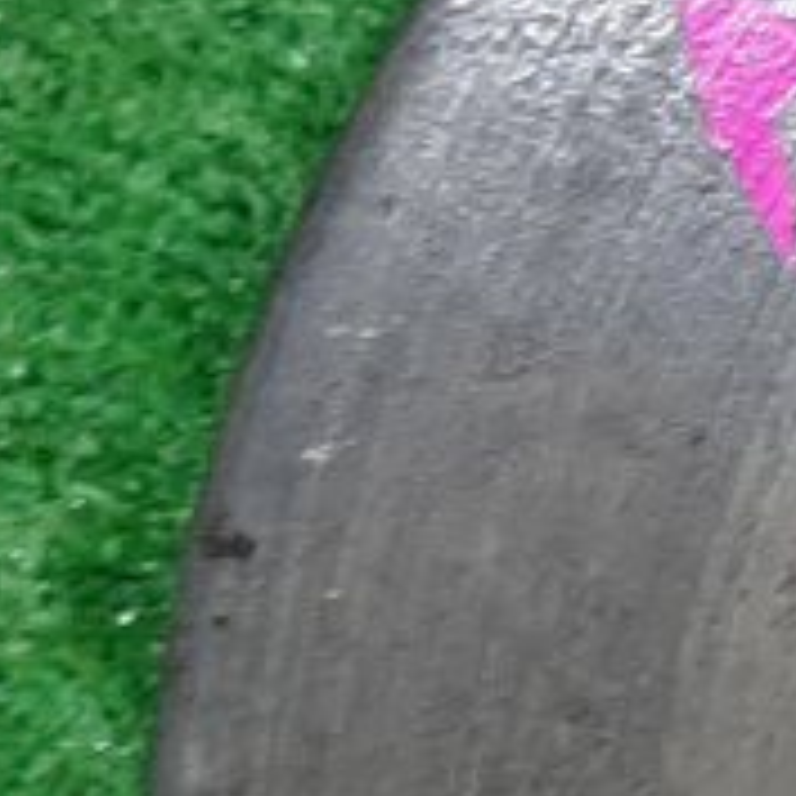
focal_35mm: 187
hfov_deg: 8.6
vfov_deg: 9.2
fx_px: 4865
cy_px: 931
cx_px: 1812
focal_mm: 3.93
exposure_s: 1/50
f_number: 1.7
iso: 156
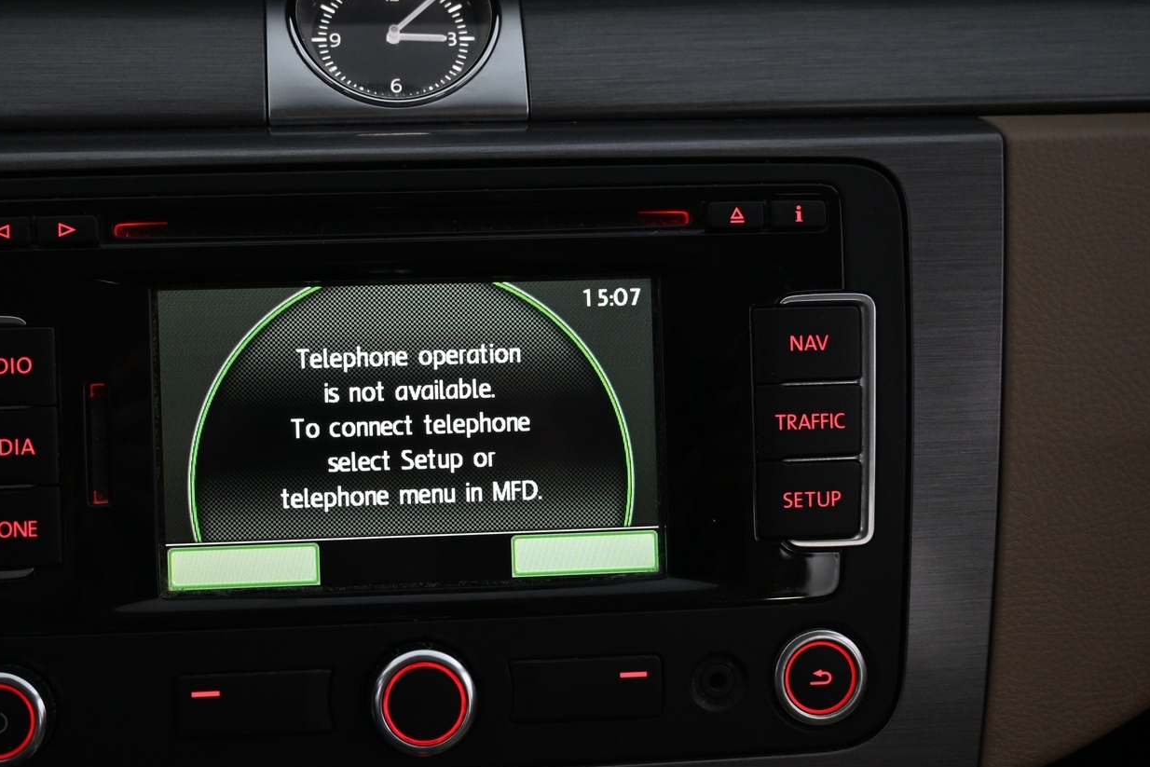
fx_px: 1352
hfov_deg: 45.6
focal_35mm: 42
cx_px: 416
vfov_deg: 31.6
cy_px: 442
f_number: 4
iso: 1400
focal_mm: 21.5
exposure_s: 1/30
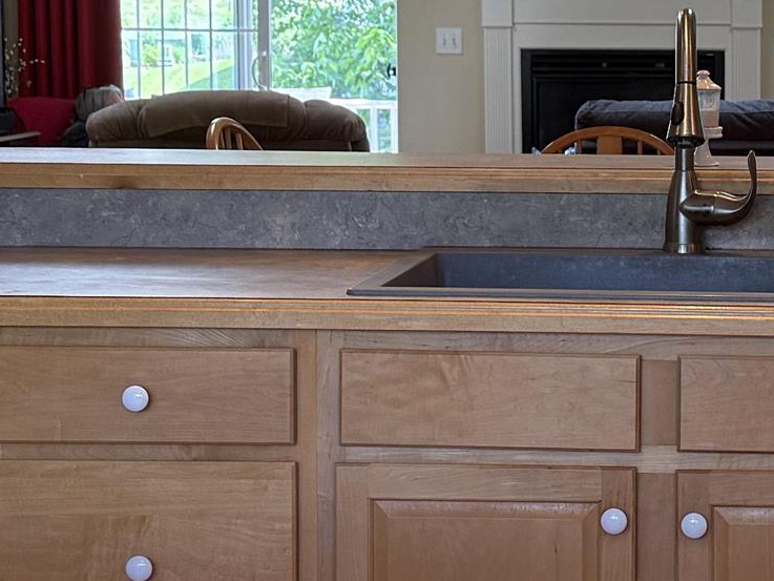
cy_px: 202
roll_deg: -0.6
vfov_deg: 14.8
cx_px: 738
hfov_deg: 19.2
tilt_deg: -4.2
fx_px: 2236
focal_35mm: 100
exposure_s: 1/120
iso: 200
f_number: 1.78
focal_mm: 6.76
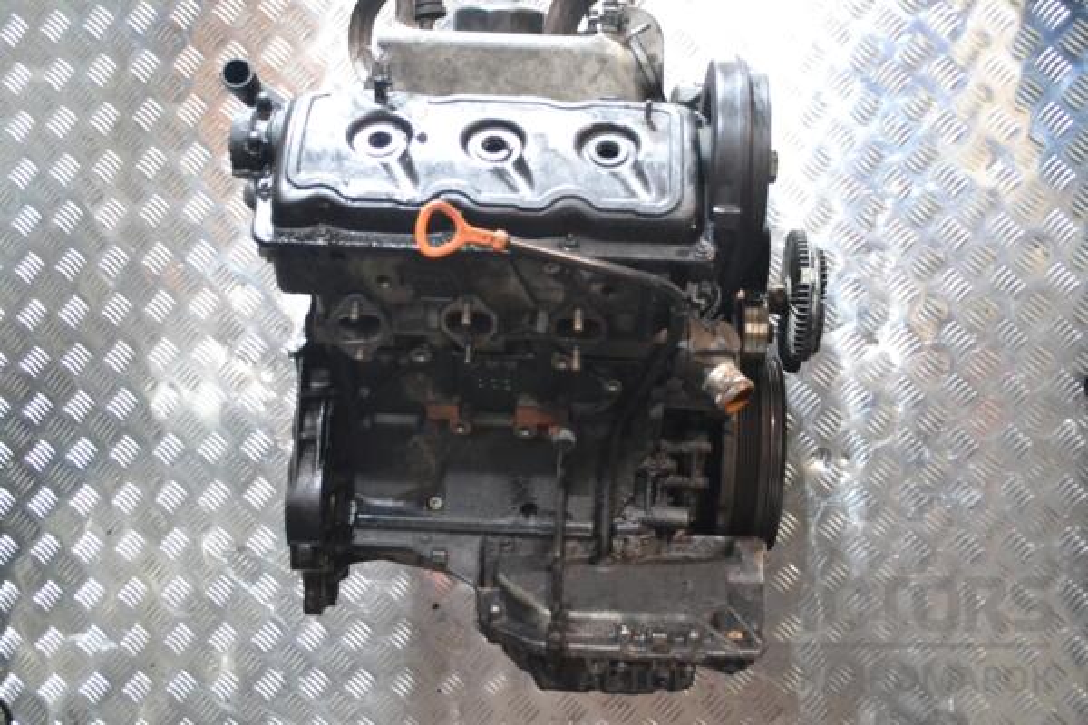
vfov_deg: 28.1
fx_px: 1451
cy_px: 362
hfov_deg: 41.1
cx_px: 544
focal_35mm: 48
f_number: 4.8
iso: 3200
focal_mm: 32
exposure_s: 1/15
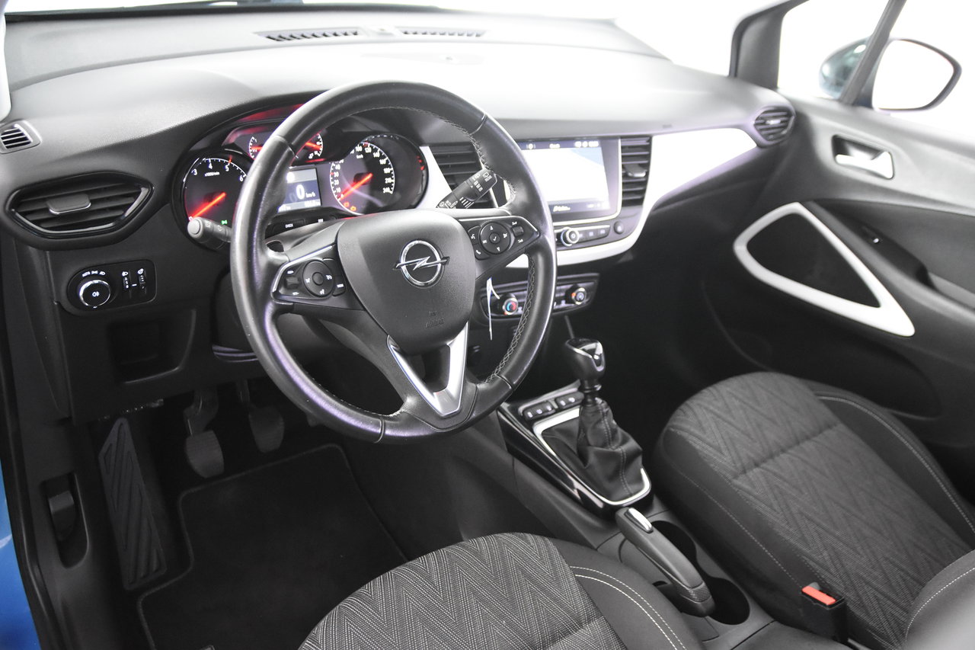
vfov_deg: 43.6
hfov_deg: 61.9
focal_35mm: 30
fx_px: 812
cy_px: 325
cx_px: 488
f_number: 2.8
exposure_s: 1/30
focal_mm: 20
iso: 4500
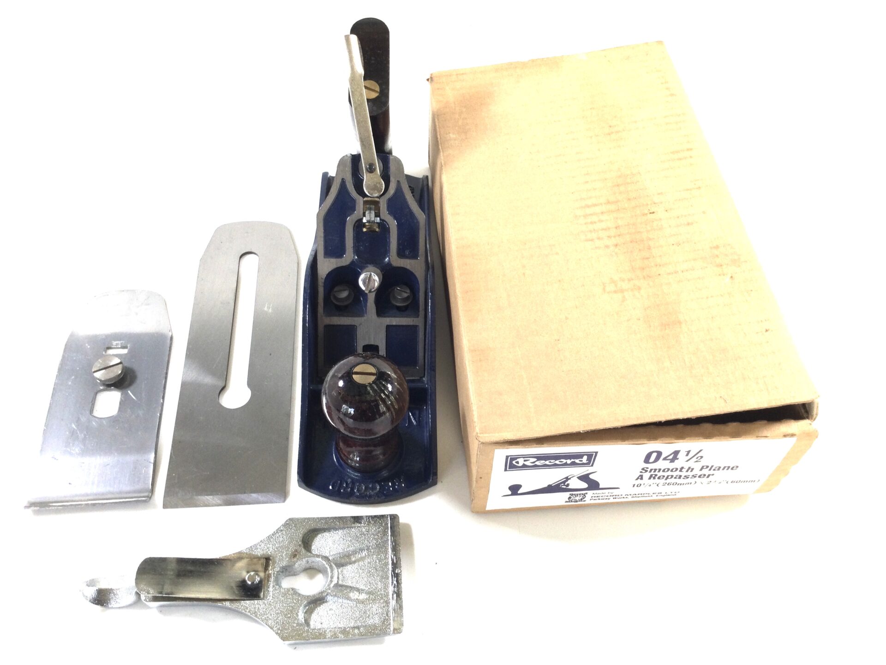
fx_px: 793
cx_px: 443
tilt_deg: -53.4
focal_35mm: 31
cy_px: 332
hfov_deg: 58.4
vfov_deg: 45.4
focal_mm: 3.3
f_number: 2.4
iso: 25
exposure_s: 1/50
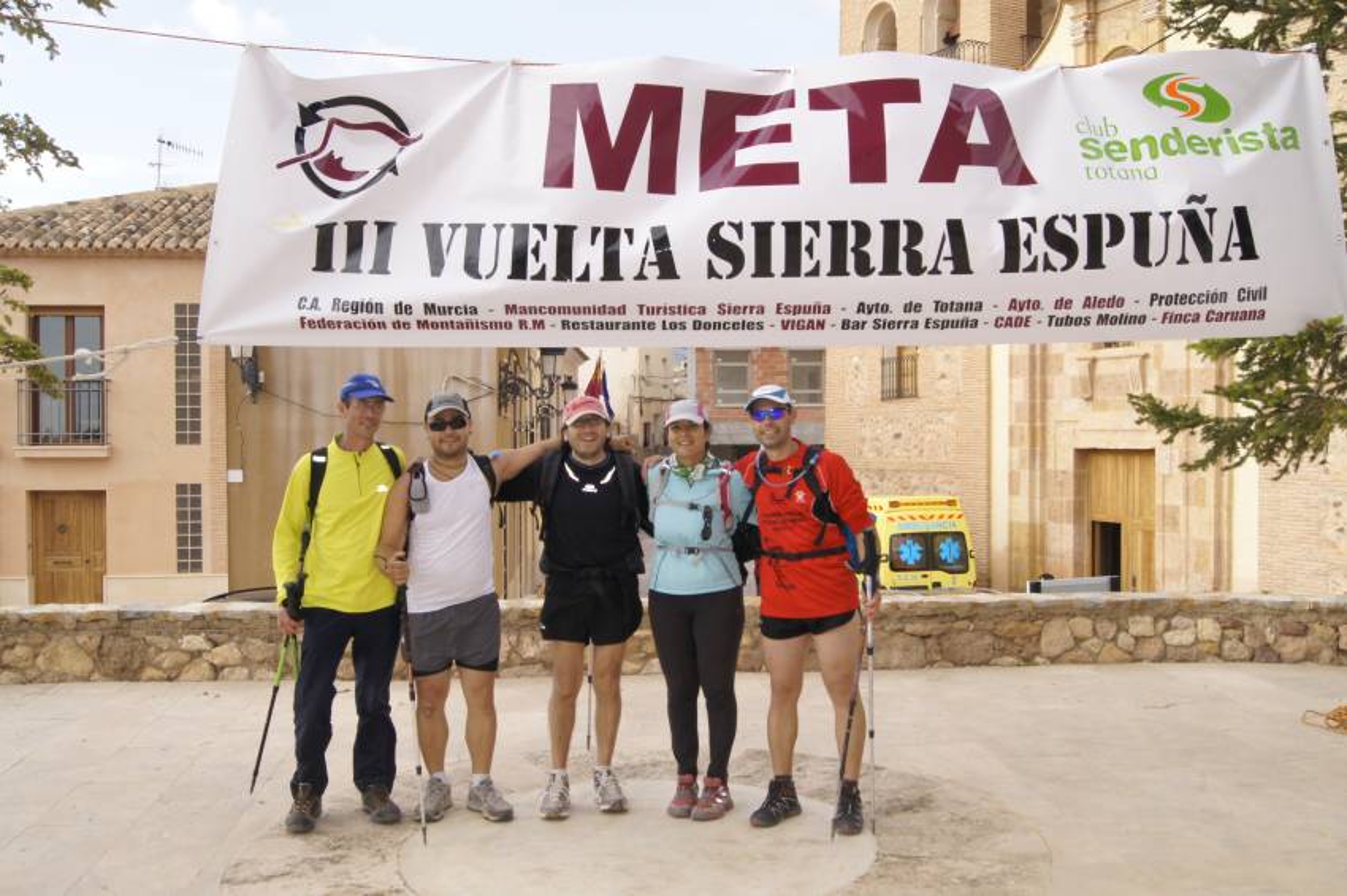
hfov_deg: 53.2
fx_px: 1346
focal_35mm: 36
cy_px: 448
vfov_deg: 36.8
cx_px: 674
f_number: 11
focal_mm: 24
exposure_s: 1/160
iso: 320
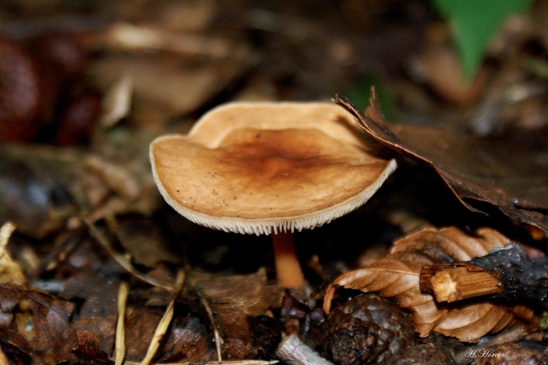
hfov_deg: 22.6
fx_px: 1370
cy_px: 182
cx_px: 274
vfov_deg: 15.2
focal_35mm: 90
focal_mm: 60
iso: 400
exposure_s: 1/100
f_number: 6.3
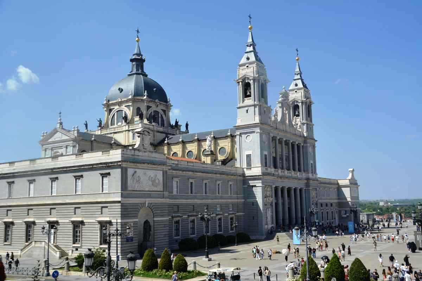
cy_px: 140
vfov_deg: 35.5
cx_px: 211
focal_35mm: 38
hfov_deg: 51.3
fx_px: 440
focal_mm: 25
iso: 100
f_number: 9
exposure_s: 1/400
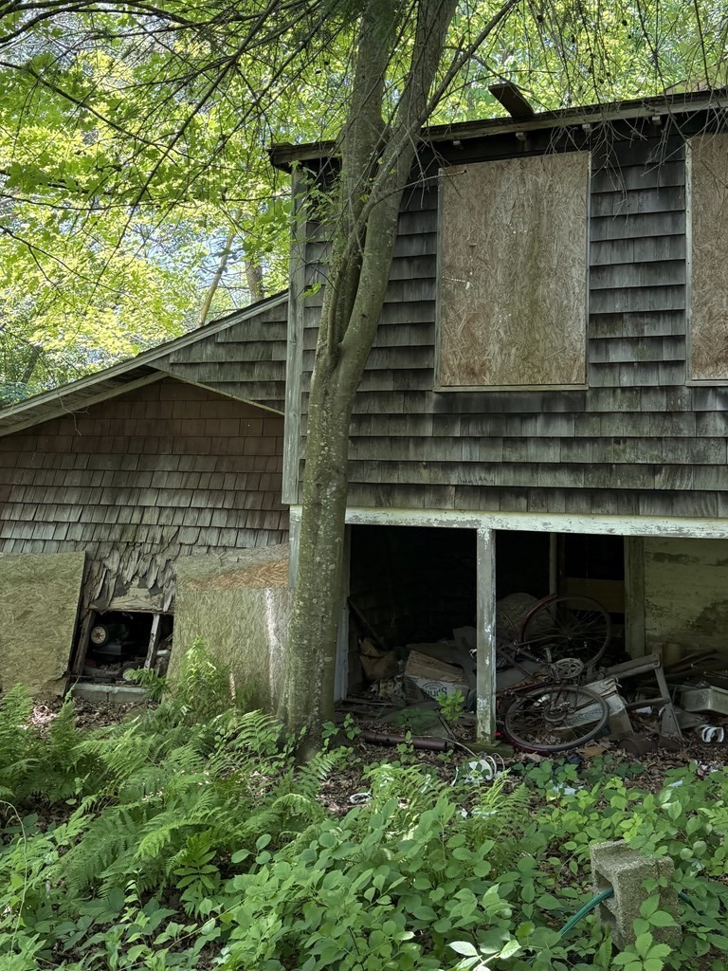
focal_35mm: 36
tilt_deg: +7.4
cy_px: 389
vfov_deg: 51.0
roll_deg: -4.3
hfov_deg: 39.6
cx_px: 326
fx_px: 1009
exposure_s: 1/239
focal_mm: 6.76
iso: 125
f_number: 1.78
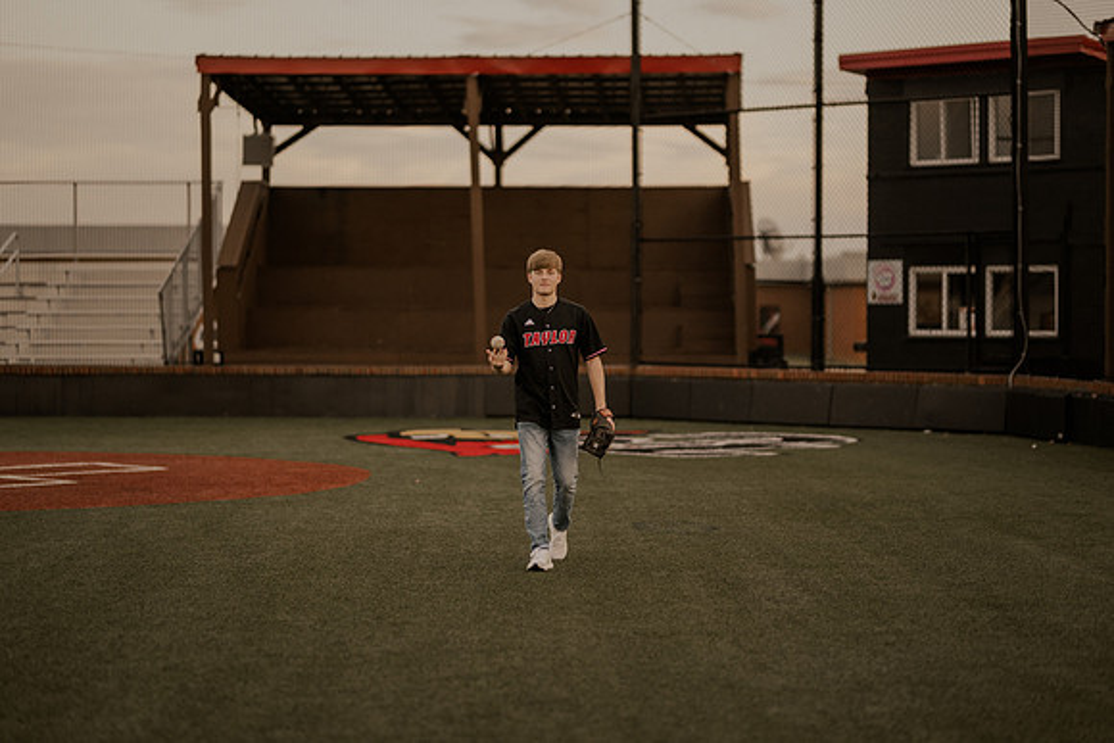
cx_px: 557
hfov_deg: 23.9
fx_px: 2631
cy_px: 372
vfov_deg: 16.1
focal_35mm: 85
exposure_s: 1/3200
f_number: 1.4
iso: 800
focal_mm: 85
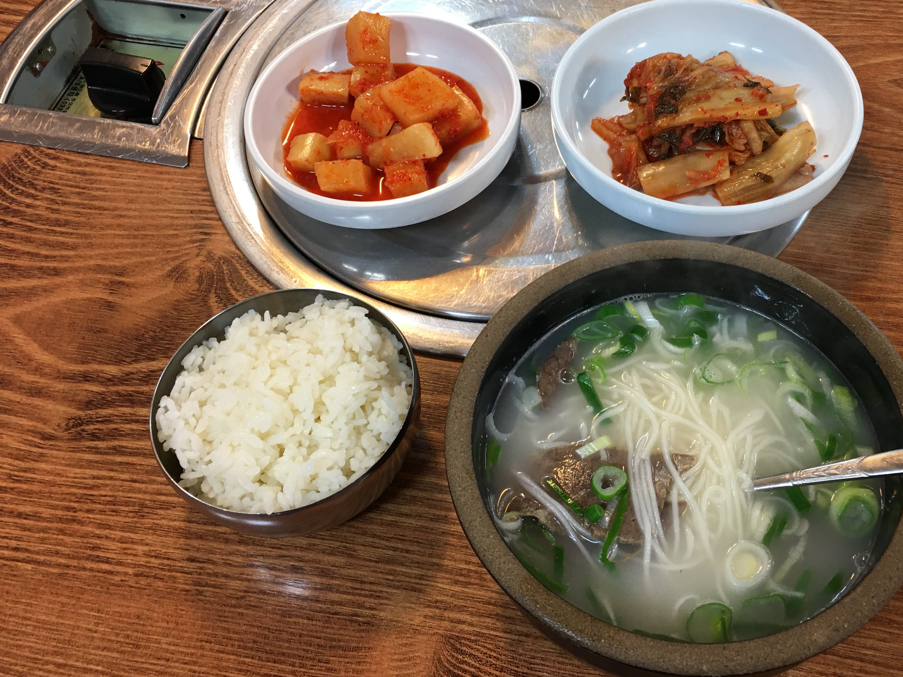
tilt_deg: -54.3
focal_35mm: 37
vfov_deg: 38.6
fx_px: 965
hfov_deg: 49.6
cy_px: 291
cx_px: 574
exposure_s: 1/15
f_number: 2.2
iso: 32
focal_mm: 4.15
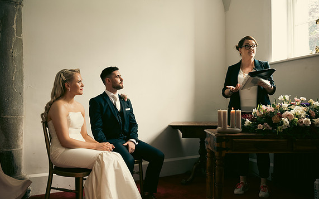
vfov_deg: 41.8
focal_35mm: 30
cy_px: 103
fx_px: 261
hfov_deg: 62.9
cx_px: 158
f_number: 3.5
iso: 800
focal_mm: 29
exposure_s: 1/160
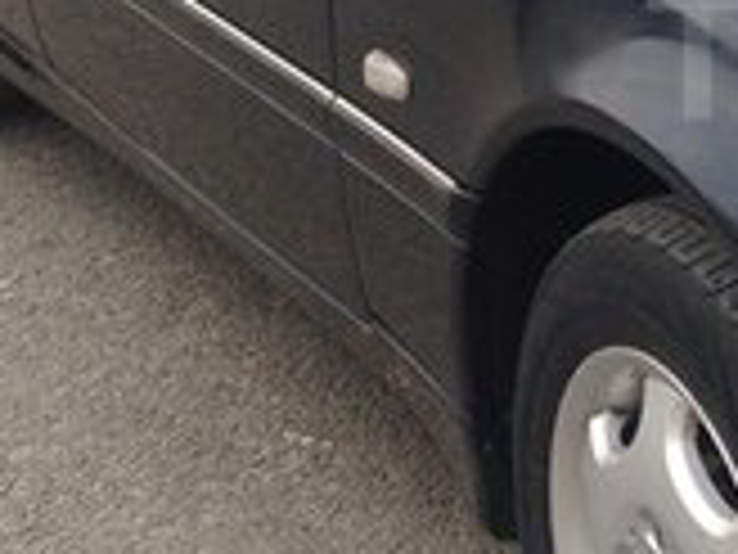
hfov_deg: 13.9
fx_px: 2836
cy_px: 52
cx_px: 1107
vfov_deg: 11.1
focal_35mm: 133
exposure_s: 1/471
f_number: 2.4
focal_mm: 4.12
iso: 50
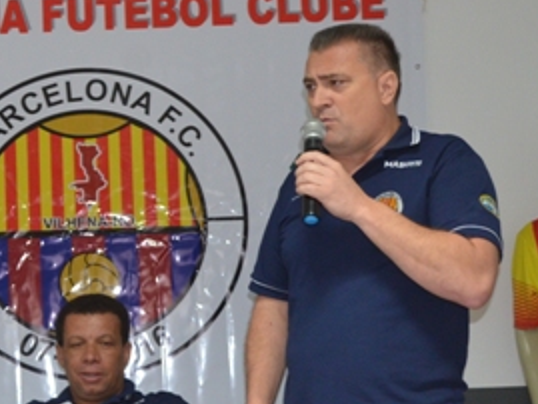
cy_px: 270
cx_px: 96
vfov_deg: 16.6
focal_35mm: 89
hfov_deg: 21.7
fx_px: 1384
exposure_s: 1/60
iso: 1800
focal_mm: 26
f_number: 4.2
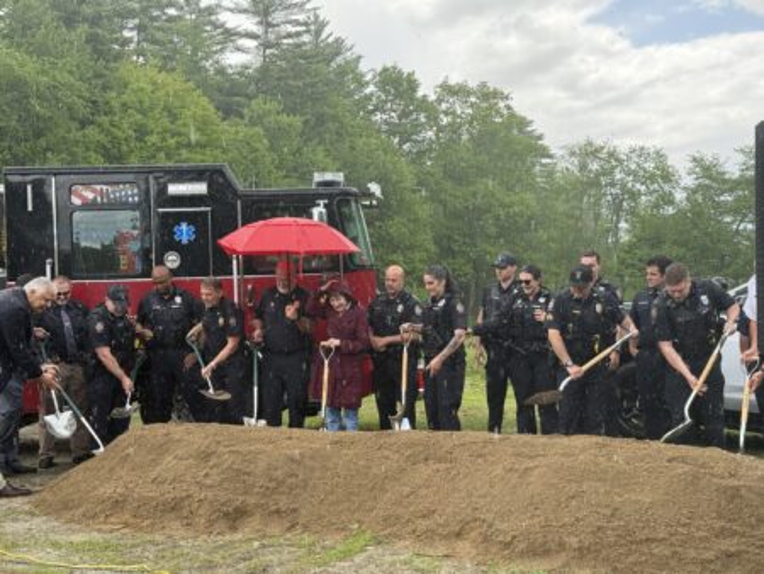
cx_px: 382
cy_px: 287
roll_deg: +0.7
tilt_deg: -0.7
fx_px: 1060
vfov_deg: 30.3
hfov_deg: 39.6
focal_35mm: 48
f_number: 1.78
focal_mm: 6.76
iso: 100
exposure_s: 1/769
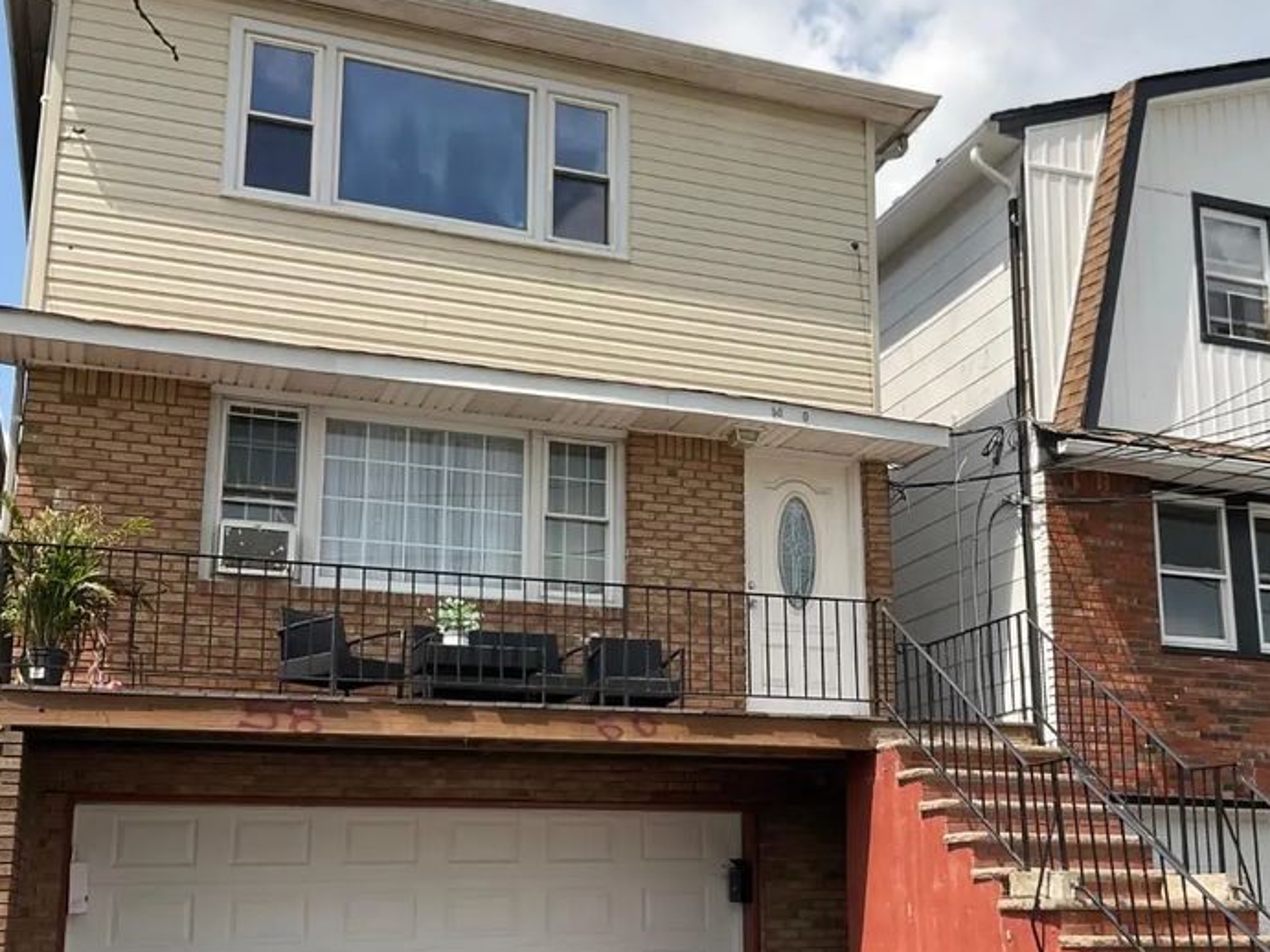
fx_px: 1577
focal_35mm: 43
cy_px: 579
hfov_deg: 43.7
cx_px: 757
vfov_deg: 33.5
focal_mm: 3
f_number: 1.8
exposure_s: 1/1577
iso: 16
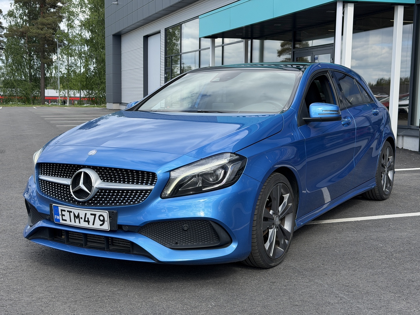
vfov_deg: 30.3
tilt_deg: -6.2
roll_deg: -1.7
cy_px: 158
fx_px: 582
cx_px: 210
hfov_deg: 39.7
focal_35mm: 48
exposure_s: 1/1931
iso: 64
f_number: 1.78
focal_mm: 6.76
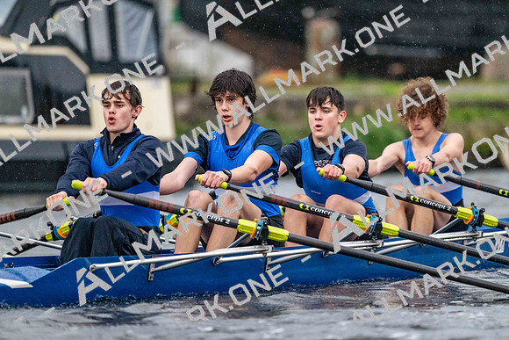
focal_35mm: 400
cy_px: 170
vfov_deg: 3.4
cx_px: 254
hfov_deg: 5.2
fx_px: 5657
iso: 12800
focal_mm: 400
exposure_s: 1/2000
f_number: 4.5
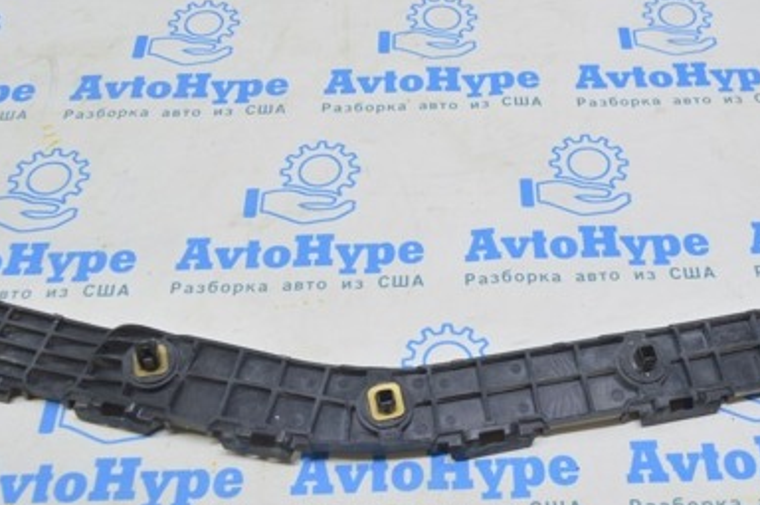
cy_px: 258
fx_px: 949
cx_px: 471
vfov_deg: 29.8
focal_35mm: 45
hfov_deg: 43.3
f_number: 5.6
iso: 400
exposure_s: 1/20
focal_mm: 18
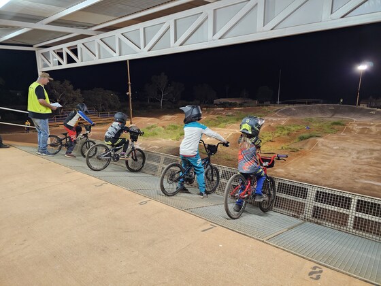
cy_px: 143
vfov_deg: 58.9
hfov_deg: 73.9
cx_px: 190
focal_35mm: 23
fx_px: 253
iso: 640
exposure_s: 1/50
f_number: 1.7
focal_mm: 6.3
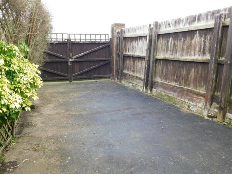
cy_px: 87
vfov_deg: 46.8
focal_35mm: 30
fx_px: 201
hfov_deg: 60.0
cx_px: 116
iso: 125
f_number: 3.2
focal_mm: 5.3
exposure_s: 1/100
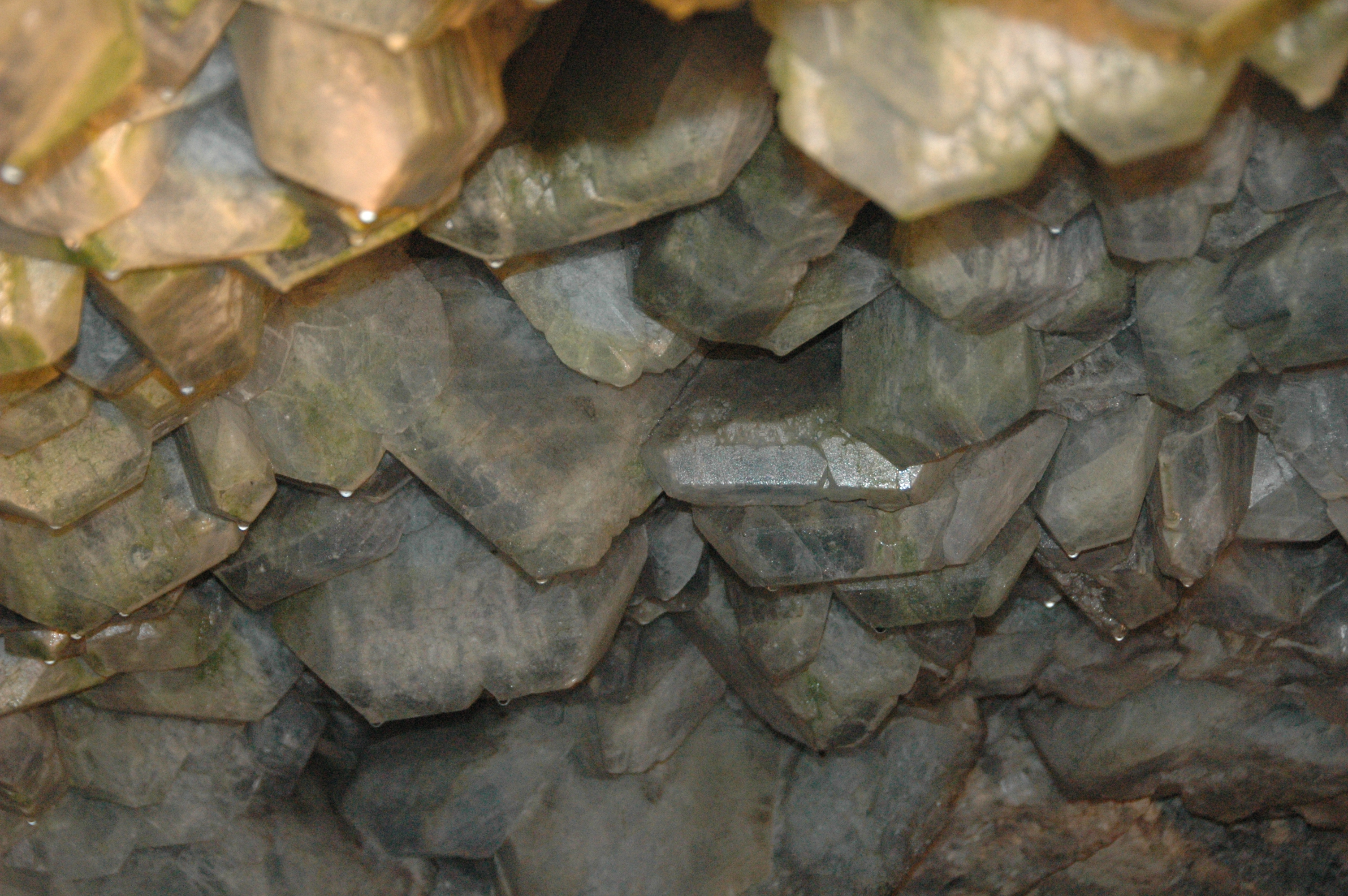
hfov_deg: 17.1
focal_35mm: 120
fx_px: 4489
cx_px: 674
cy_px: 448
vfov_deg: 11.4
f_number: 5.3
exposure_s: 1/60
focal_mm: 80
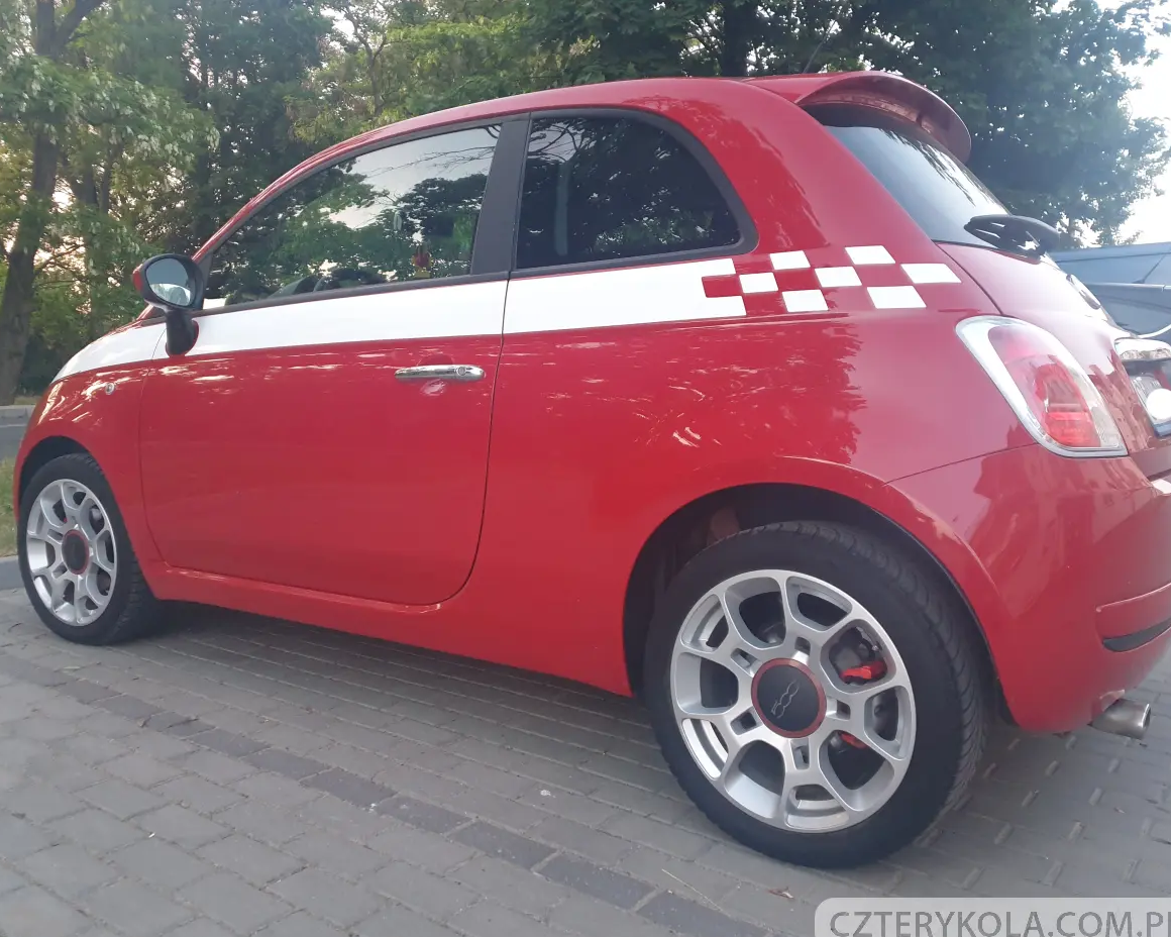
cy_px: 484
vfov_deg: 51.5
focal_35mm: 28
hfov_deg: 62.2
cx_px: 564
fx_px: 970
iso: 250
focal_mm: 4.3
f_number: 1.5
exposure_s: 1/36
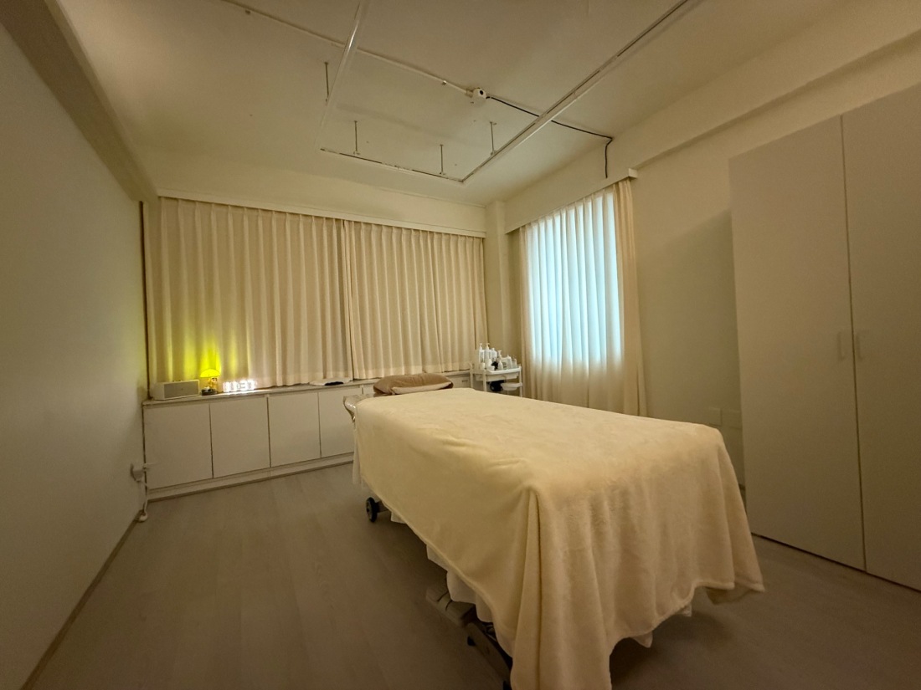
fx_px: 372
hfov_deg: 102.1
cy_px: 345
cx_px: 460
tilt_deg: -0.9
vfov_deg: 85.7
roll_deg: +2.4
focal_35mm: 14
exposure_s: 1/60
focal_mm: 2.22
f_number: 2.2
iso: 800
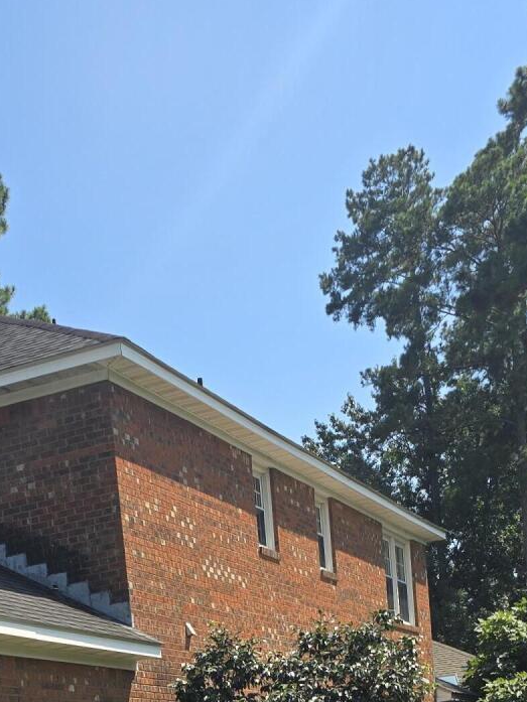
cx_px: 202
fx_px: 1339
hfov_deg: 22.2
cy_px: 968
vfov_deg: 24.6
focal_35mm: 66
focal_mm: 6.3
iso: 12
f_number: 1.7
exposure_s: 1/569
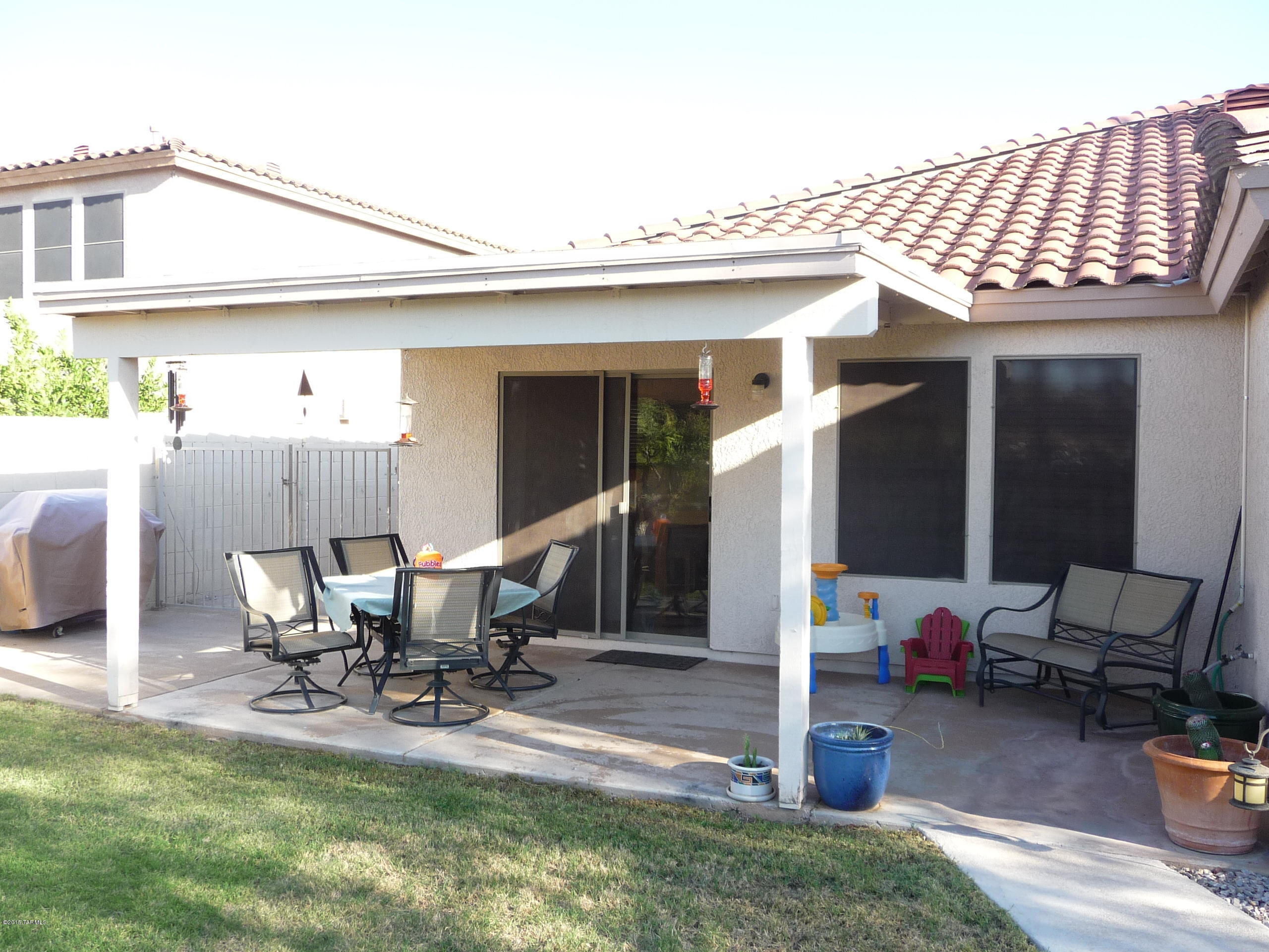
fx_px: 1136
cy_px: 476
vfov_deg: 45.4
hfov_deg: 58.4
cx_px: 634
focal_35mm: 31
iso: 100
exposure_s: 1/160
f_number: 3.3
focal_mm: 4.7
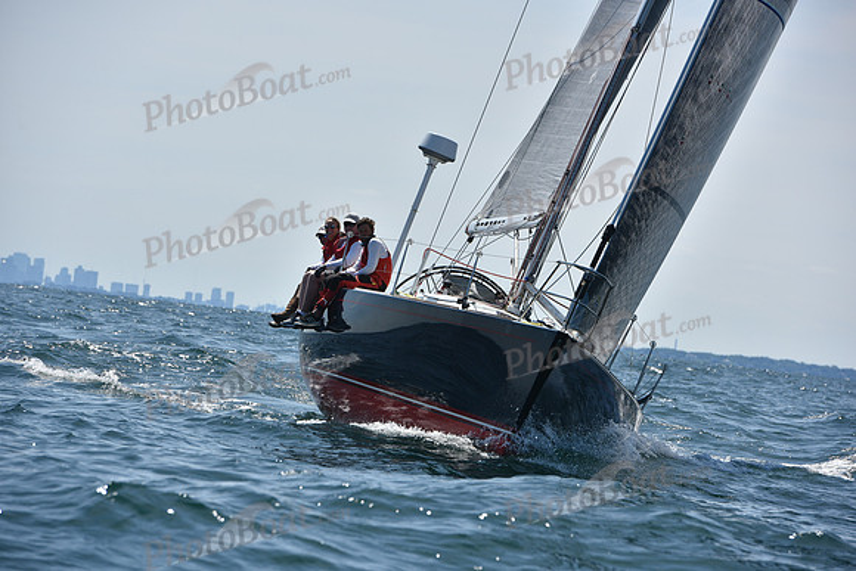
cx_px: 428
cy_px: 286
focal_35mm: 190
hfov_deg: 10.8
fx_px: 4519
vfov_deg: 7.2
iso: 250
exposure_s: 1/1600
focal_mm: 190
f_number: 8
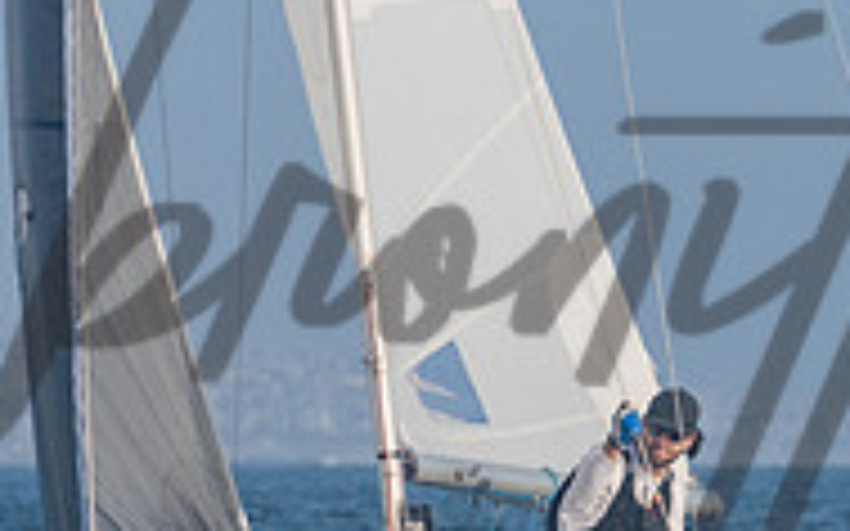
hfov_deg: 2.3
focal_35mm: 909
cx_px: 640
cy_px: 593
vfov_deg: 1.4
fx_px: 21051
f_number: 8
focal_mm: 200
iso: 400
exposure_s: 1/800
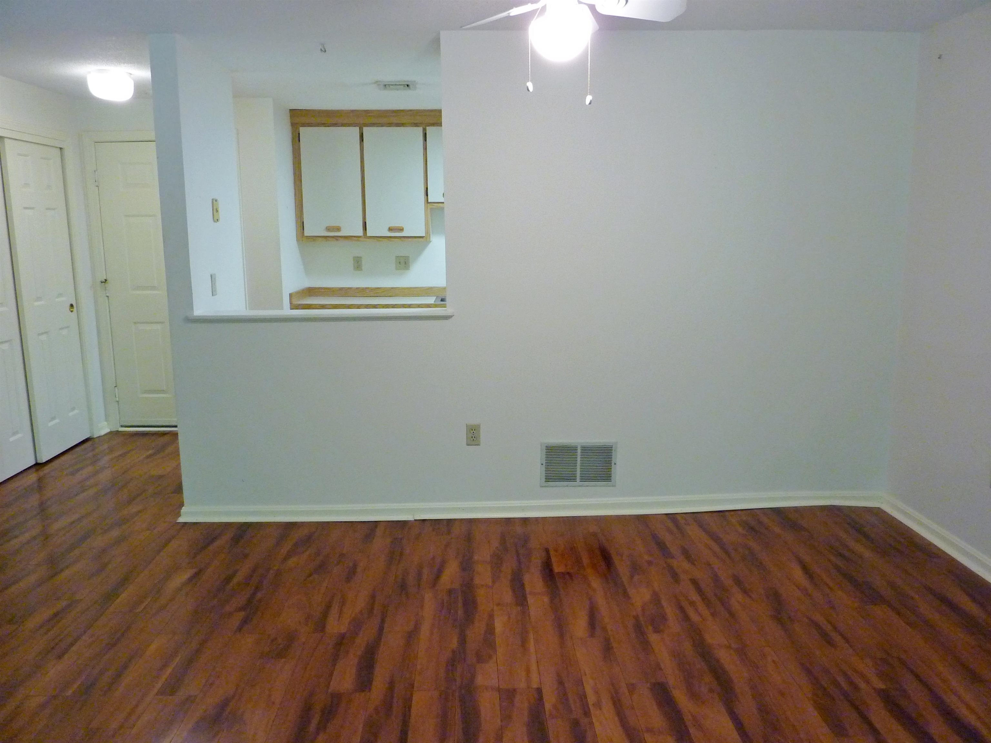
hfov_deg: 69.4
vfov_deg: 54.9
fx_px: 716
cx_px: 496
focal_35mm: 25
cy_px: 372
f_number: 3.3
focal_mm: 4.1
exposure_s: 1/30
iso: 400
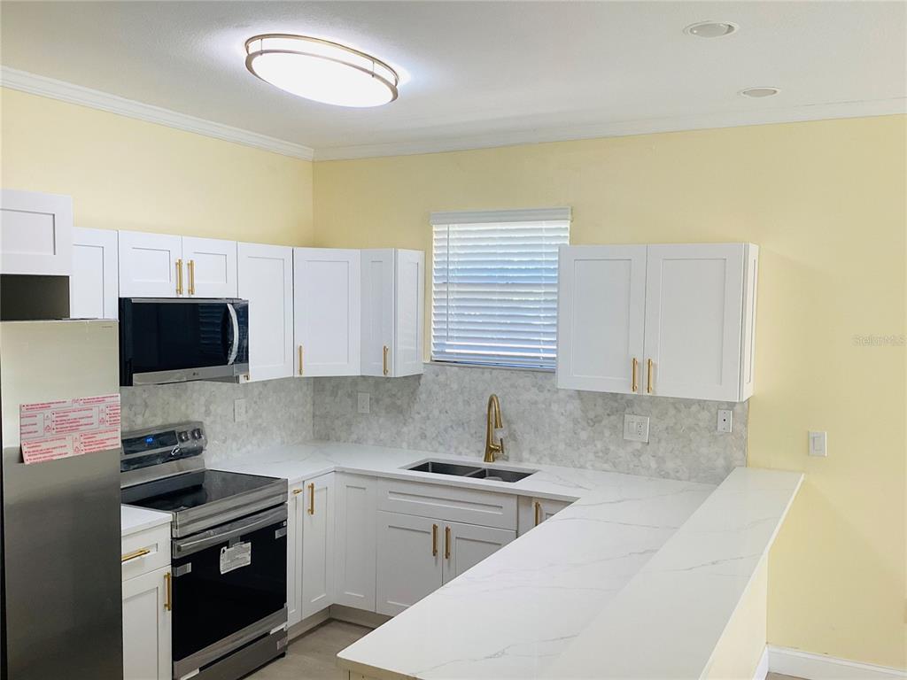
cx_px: 454
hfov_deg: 58.4
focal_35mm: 31
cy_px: 340
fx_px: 812
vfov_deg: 45.4
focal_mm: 3.3
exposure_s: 1/120
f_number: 2.4
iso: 80
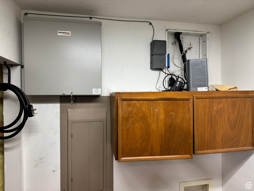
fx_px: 176
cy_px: 96
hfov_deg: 71.6
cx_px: 127
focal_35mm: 24
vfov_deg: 56.8
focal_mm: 6.76
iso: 160
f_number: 1.78
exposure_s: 1/60
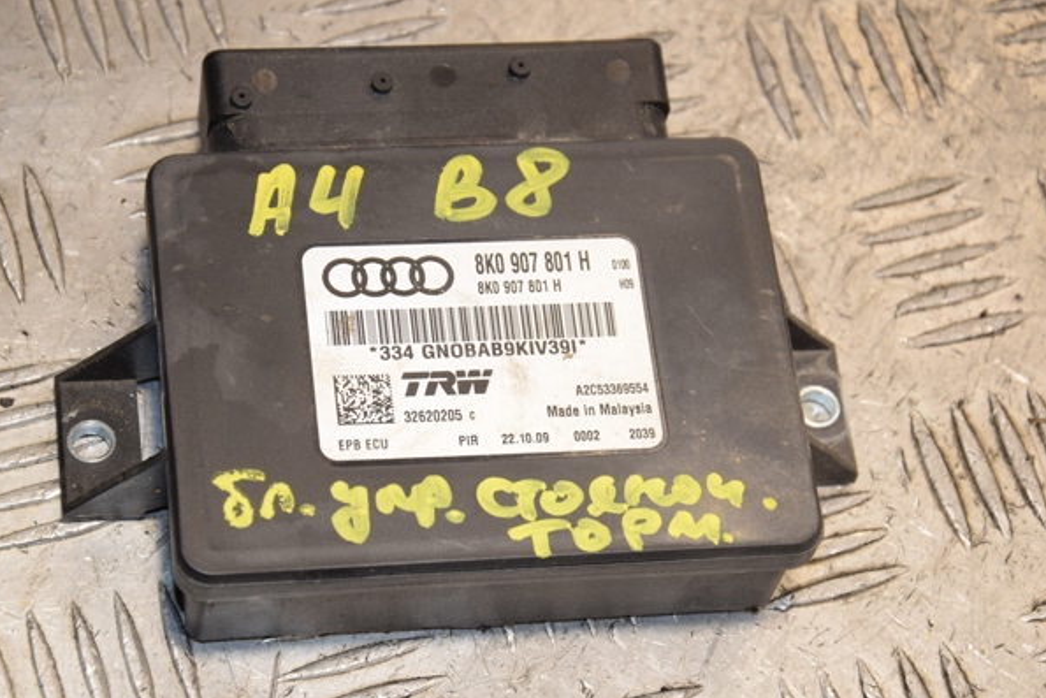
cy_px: 343
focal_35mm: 129
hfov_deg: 15.9
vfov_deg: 10.6
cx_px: 489
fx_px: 3749
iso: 800
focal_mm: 80
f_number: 7.1
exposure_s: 1/200
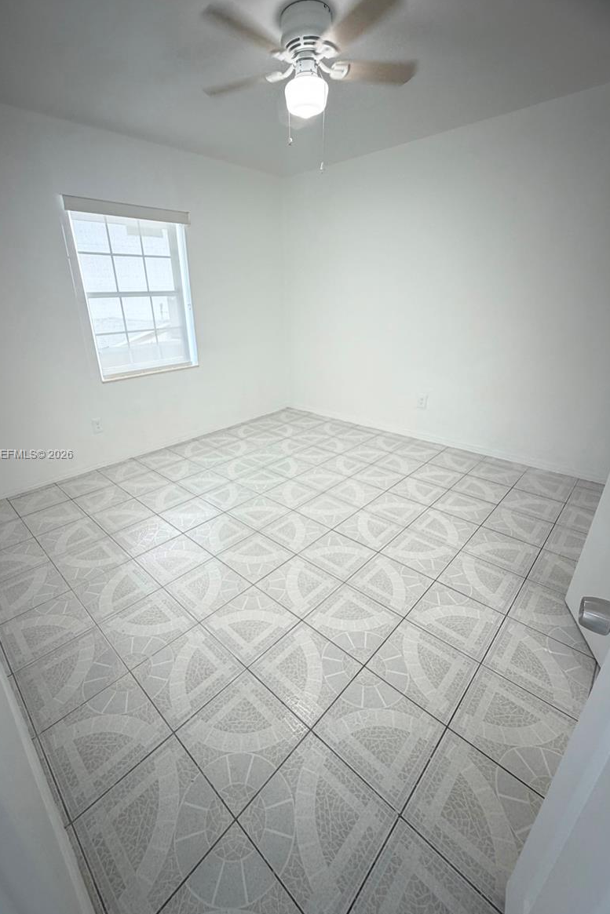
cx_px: 280
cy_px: 455
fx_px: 381
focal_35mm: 15
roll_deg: +2.1
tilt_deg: -23.3
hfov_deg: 77.2
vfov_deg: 100.4
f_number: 2.2
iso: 320
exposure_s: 1/100
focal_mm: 2.22
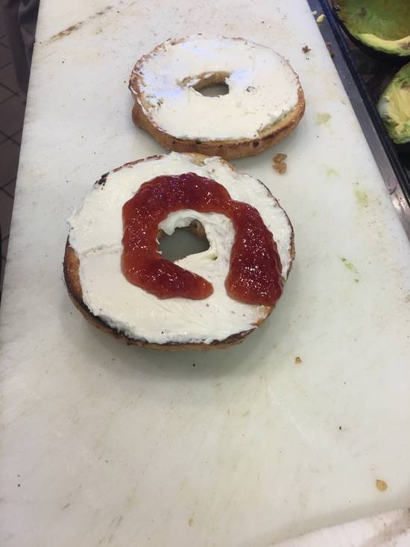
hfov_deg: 48.2
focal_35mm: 29
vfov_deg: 61.7
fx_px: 458
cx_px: 205
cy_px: 274
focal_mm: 4.15
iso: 40
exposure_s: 1/30
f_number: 2.2
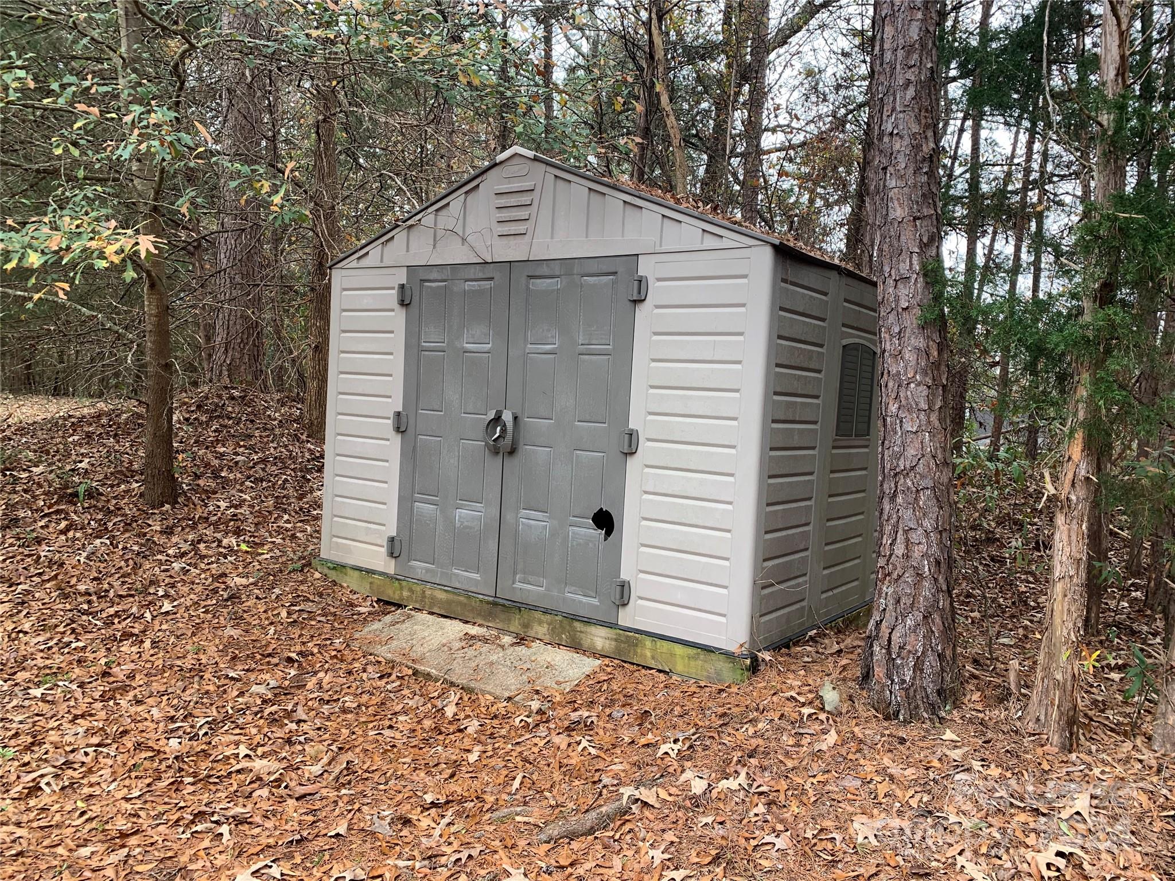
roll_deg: -4.2
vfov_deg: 53.1
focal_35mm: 26
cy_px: 440
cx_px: 588
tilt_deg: -1.6
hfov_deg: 67.3
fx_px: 883
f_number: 1.8
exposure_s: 1/121
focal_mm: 4.25
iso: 50
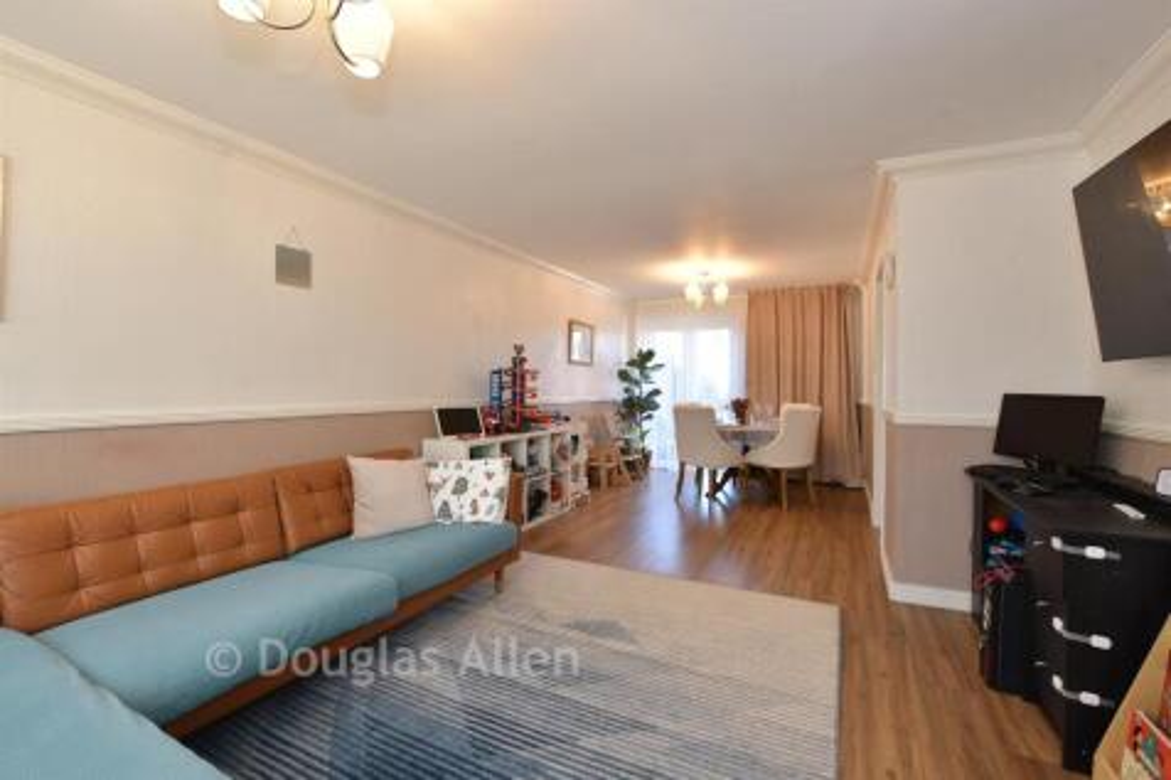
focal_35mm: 15
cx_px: 586
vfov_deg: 77.3
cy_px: 390
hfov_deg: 100.4
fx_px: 488
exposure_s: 1/8
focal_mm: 10
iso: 200
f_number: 8
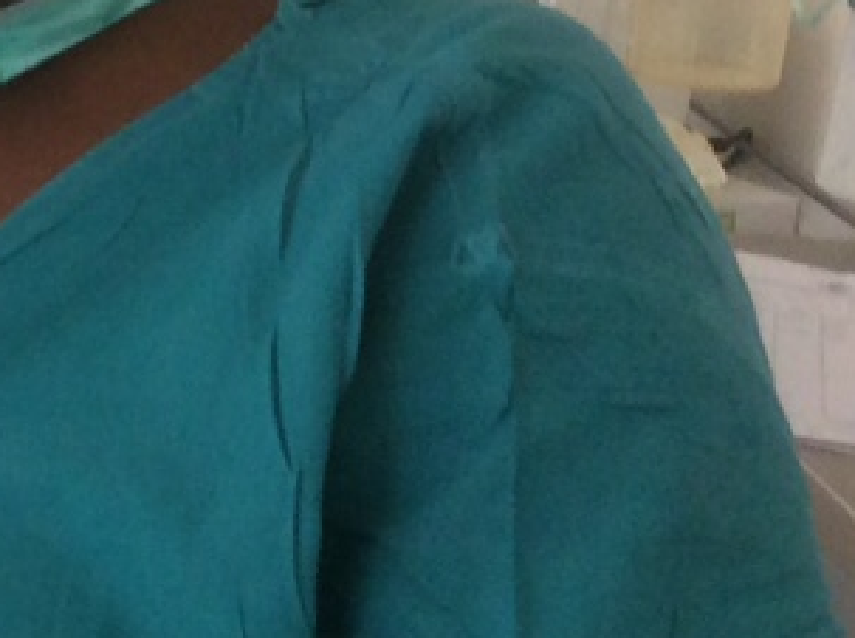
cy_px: 96
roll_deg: -0.6
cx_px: -965
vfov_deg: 10.7
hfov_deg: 12.4
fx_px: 3377
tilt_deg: -14.2
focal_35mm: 137
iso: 64
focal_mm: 3.3
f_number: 2.4
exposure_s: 1/25
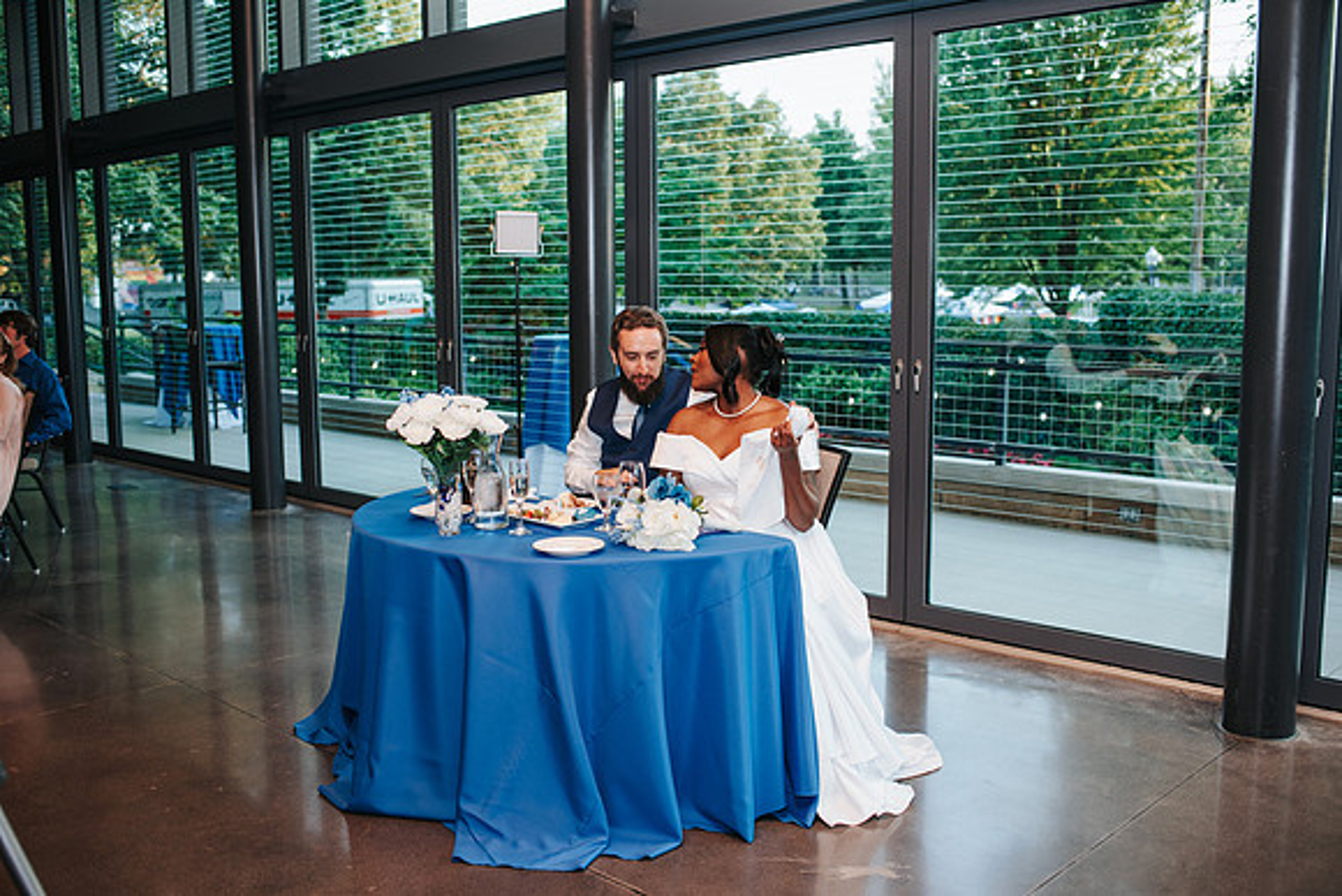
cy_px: 448
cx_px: 671
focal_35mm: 35
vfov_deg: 37.9
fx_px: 1305
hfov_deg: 54.4
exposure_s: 1/160
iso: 560
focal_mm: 35
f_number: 2.8
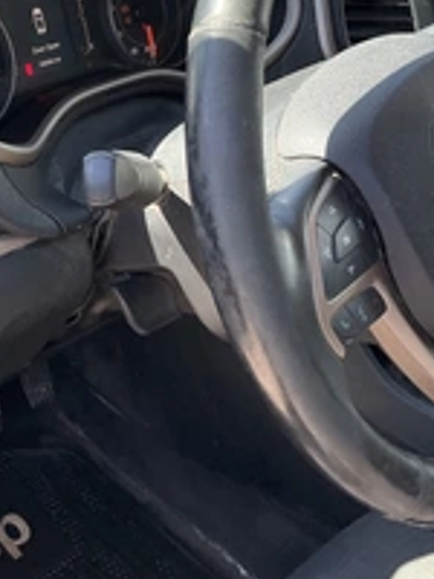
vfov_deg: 33.0
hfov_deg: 24.9
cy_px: 197
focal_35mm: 58
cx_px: 107
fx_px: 970
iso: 32
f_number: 1.8
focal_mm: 3
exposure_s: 1/164
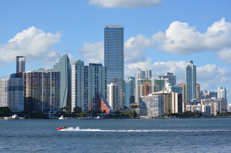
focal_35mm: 82
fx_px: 528
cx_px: 116
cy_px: 76
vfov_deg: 16.5
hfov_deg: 24.7
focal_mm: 55
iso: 100
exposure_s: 1/250
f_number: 8
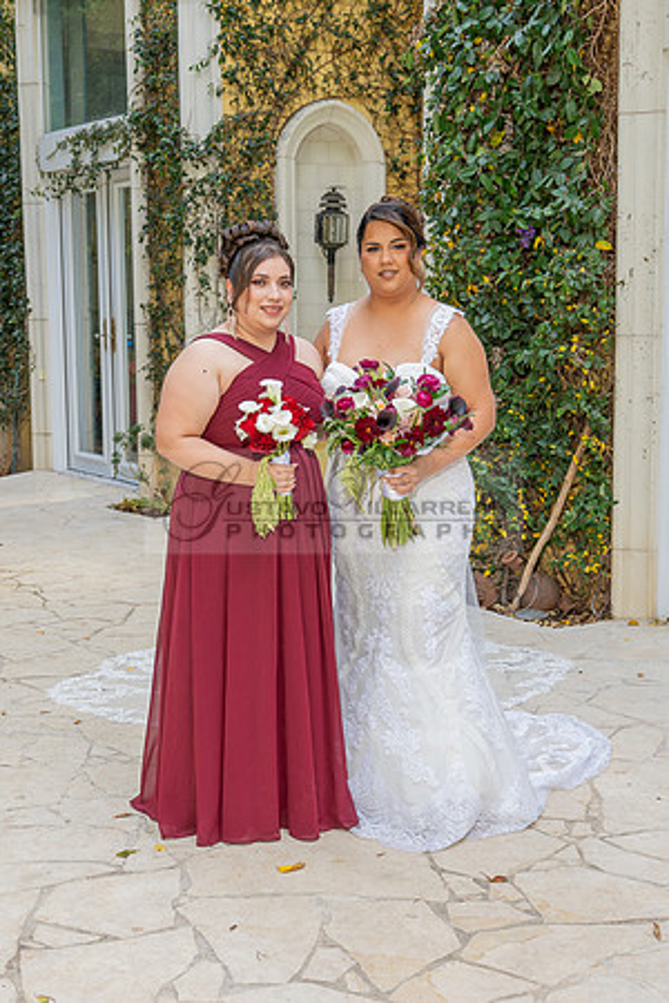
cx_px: 327
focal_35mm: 54
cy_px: 502
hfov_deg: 25.1
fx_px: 1505
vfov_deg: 36.9
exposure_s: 1/200
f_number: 4
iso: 200
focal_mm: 36
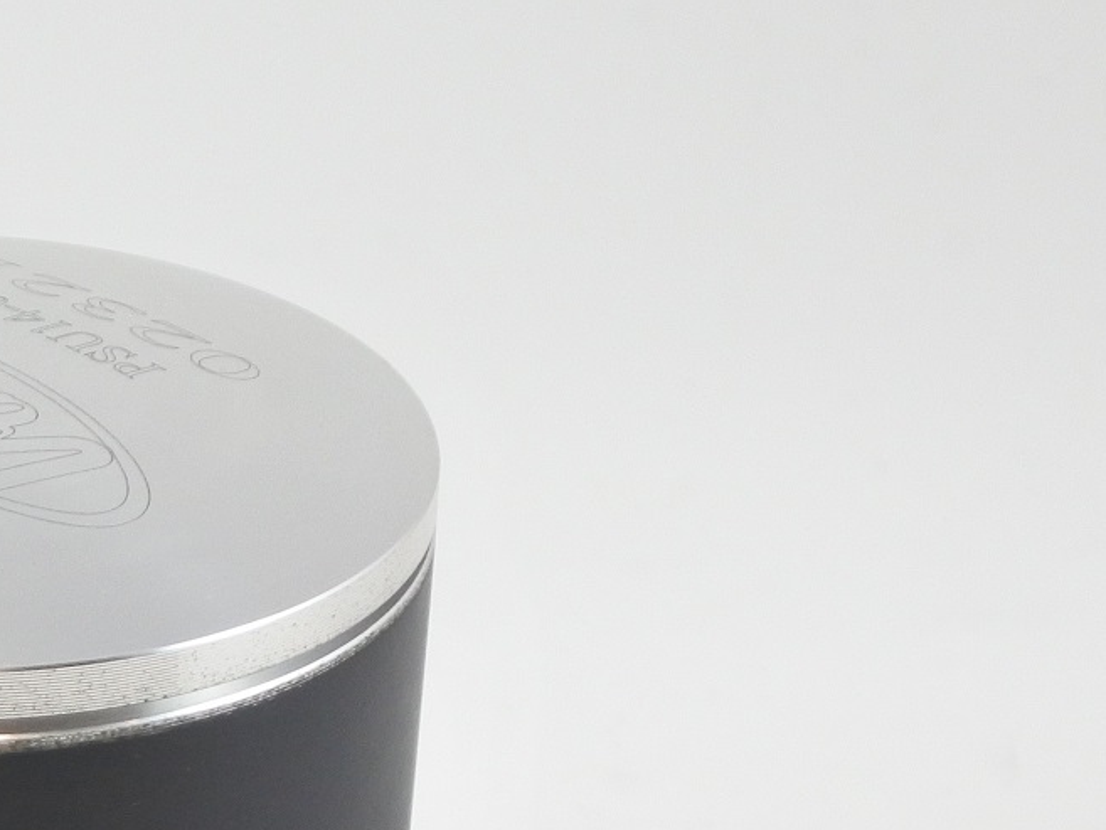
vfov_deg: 12.4
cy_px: 984
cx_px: -281
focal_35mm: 117
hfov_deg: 16.1
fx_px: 3739
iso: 560
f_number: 4.2
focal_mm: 15.3
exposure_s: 1/125
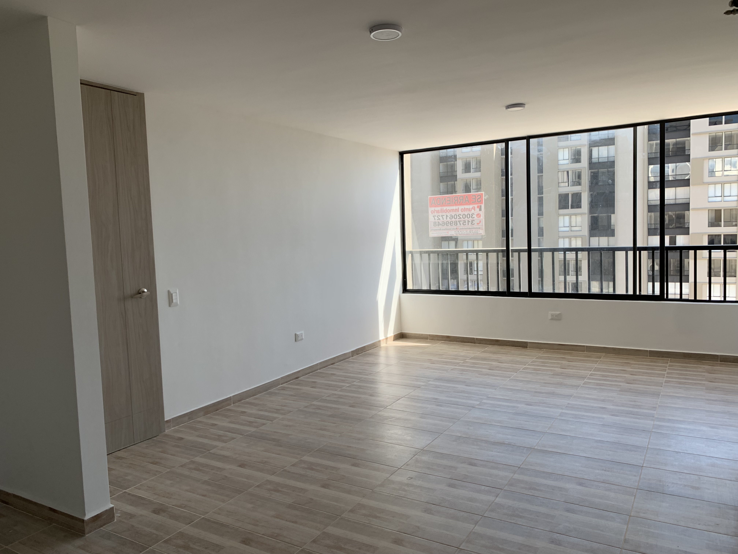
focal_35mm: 26
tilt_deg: -5.2
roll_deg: +1.9
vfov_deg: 53.1
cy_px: 277
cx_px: 369
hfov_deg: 67.3
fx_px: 554
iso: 25
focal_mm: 4.25
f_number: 1.8
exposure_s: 1/457
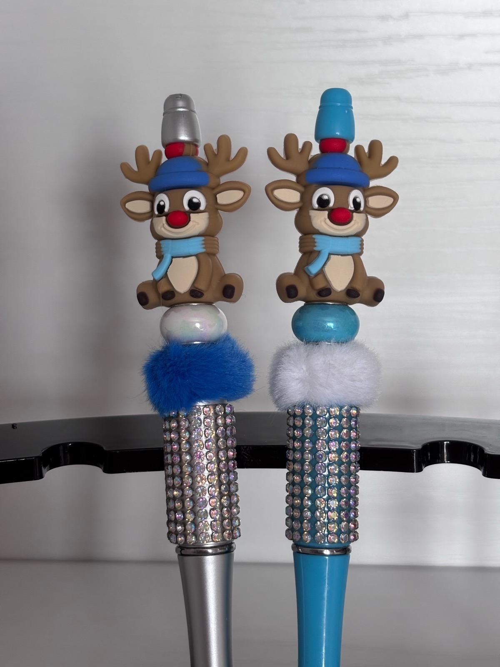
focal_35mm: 52
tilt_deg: -13.0
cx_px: 250
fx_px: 1001
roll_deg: +0.3
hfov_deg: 28.0
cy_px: 334
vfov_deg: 36.8
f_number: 1.6
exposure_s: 1/60
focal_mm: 5.96
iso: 100
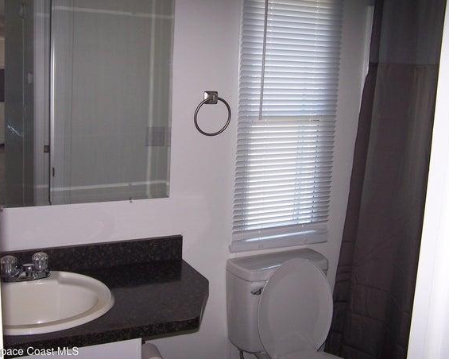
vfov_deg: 35.7
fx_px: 558
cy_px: 178
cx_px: 212
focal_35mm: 42
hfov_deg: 43.8
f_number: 2.8
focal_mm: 6.3
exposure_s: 1/60
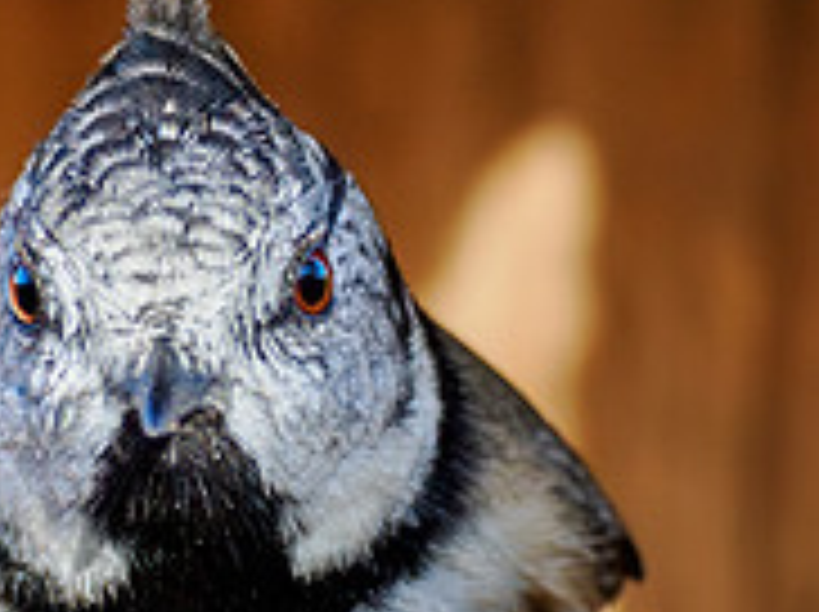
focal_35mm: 2644
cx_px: -43
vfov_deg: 0.6
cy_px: 725
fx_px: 62474
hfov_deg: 0.8
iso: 2500
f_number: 4
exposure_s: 1/1000
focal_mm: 300
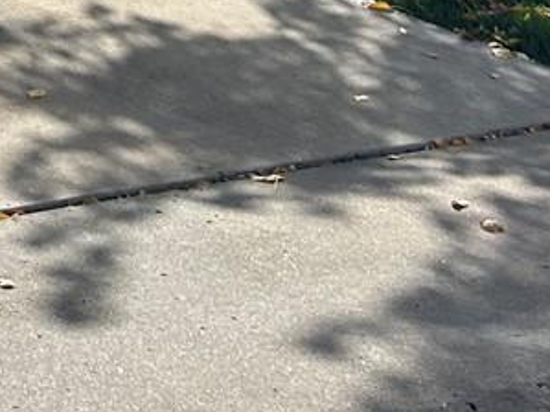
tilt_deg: +2.6
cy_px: -583
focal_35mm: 139
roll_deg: +2.8
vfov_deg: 9.5
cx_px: -550
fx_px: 2208
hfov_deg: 12.5
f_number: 1.5
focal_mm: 5.7
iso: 50
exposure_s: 1/6211
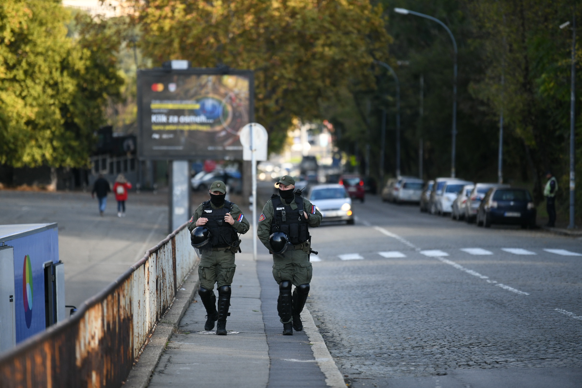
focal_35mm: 200
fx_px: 3233
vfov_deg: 6.9
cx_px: 291
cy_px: 194
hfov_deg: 10.3
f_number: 2.8
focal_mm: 200
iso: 1000
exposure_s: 1/4000
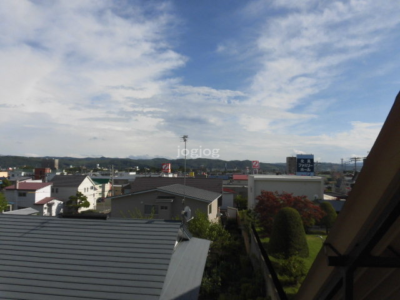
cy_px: 150
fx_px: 277
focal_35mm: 24
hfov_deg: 71.6
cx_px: 200
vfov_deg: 56.8
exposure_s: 1/500
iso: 100
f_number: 7.8
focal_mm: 4.3
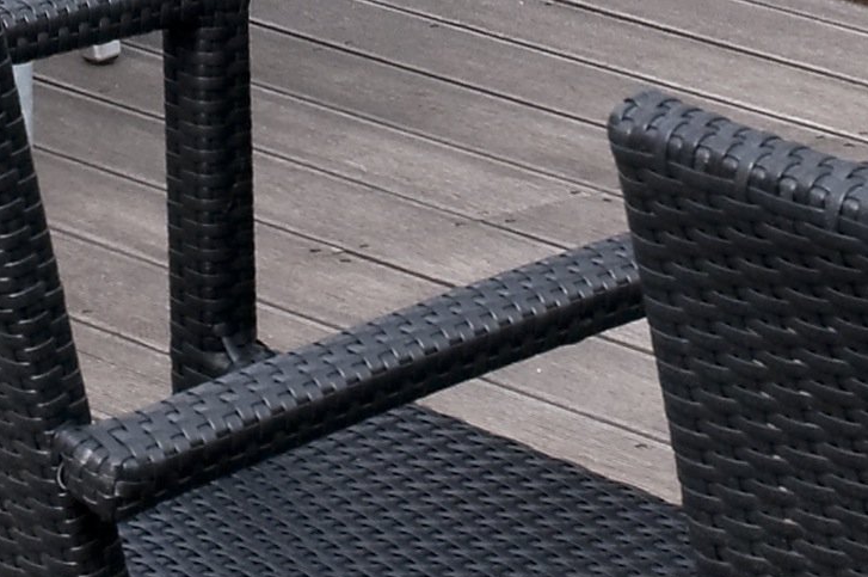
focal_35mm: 254
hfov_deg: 8.1
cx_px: -14
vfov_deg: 5.3
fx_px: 6115
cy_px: -629
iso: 200
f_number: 11
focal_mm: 29
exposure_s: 1/90
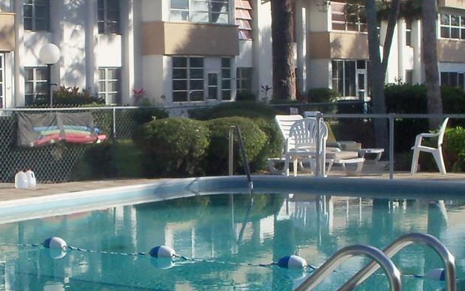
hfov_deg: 21.7
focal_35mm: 95
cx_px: 122
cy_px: 167
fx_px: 1204
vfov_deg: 13.8
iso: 80
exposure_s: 1/320
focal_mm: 6.3
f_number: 5.5
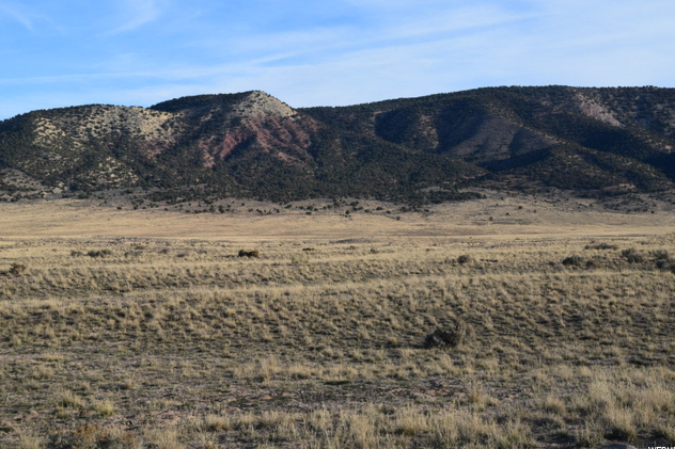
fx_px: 1425
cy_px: 227
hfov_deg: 26.7
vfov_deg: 17.9
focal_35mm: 76
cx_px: 341
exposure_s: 1/400
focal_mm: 50
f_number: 11
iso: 400
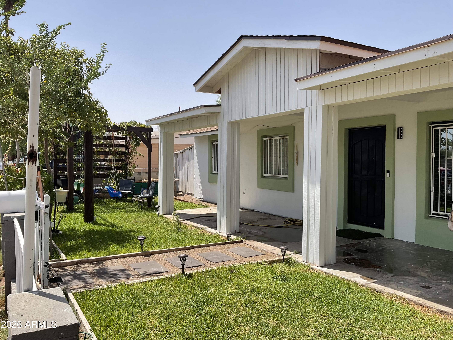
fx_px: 380
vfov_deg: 48.2
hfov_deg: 61.7
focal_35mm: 29
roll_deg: -0.5
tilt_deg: -2.2
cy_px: 170
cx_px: 226
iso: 16
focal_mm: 3
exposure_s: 1/855
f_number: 1.8
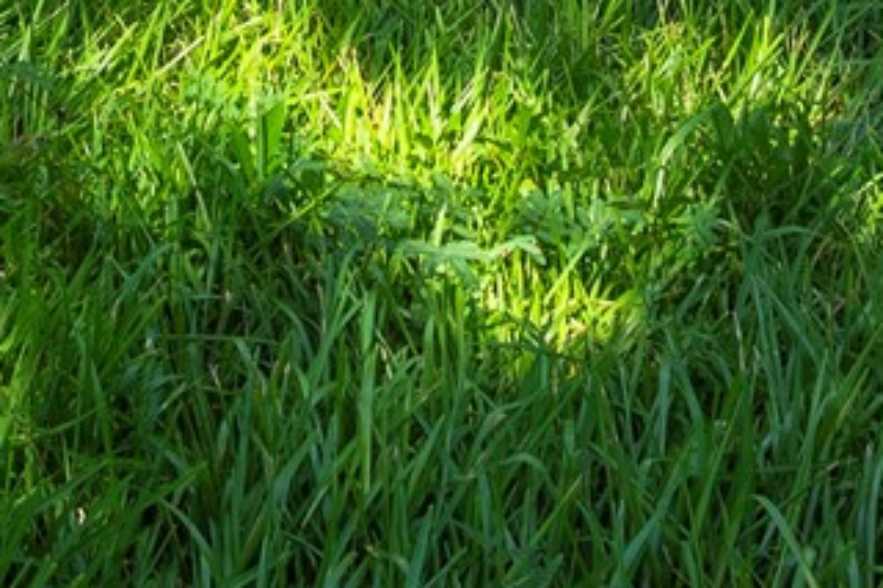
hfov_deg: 18.5
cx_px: -298
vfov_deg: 10.4
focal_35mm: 102
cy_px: -1060
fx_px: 2500
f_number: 11
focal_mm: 15
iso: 125
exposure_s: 1/80
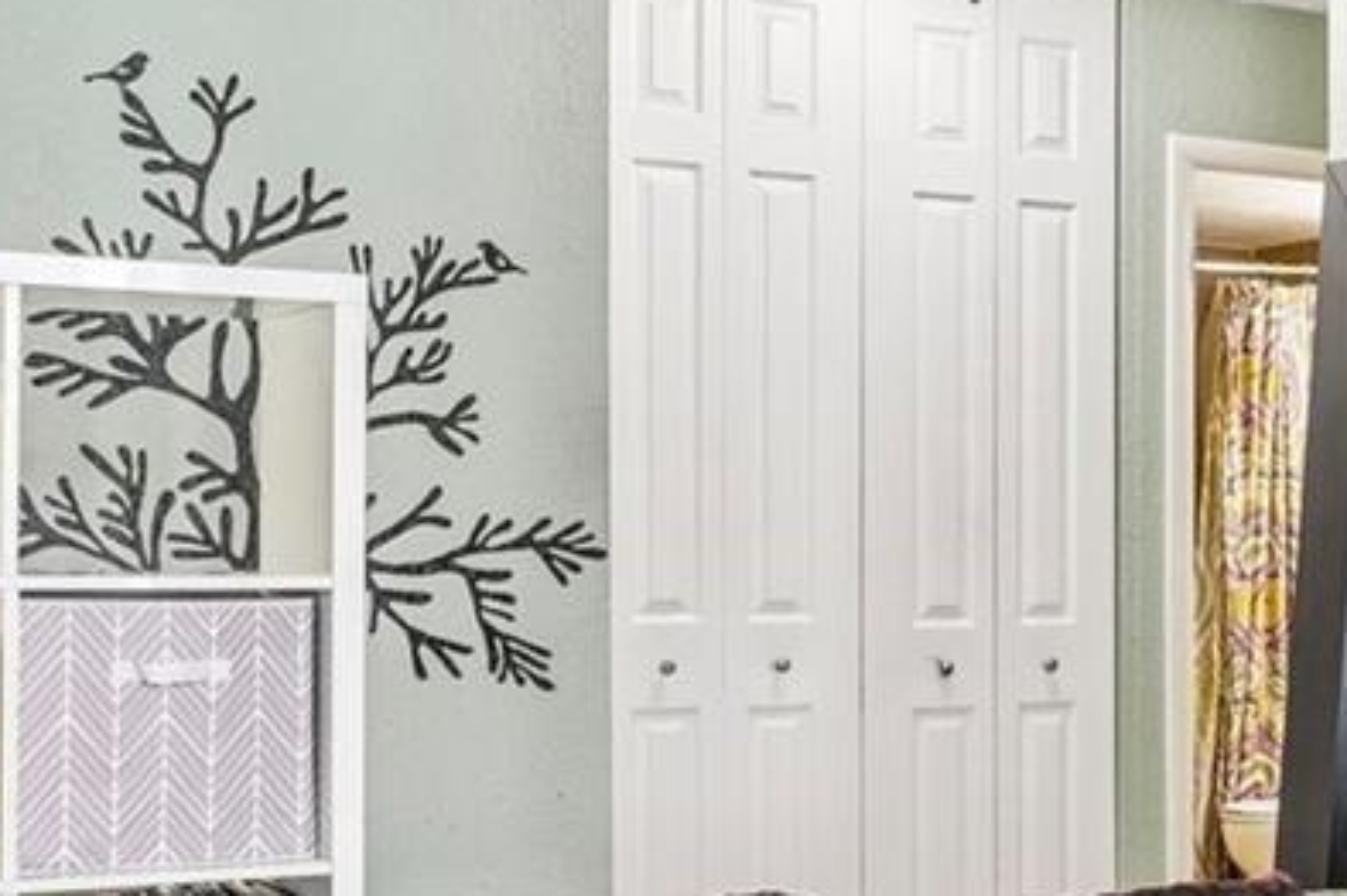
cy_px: 595
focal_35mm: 67
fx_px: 2506
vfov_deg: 20.2
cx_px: 1761
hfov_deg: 25.7
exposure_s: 1/6
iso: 500
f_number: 8
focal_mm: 11
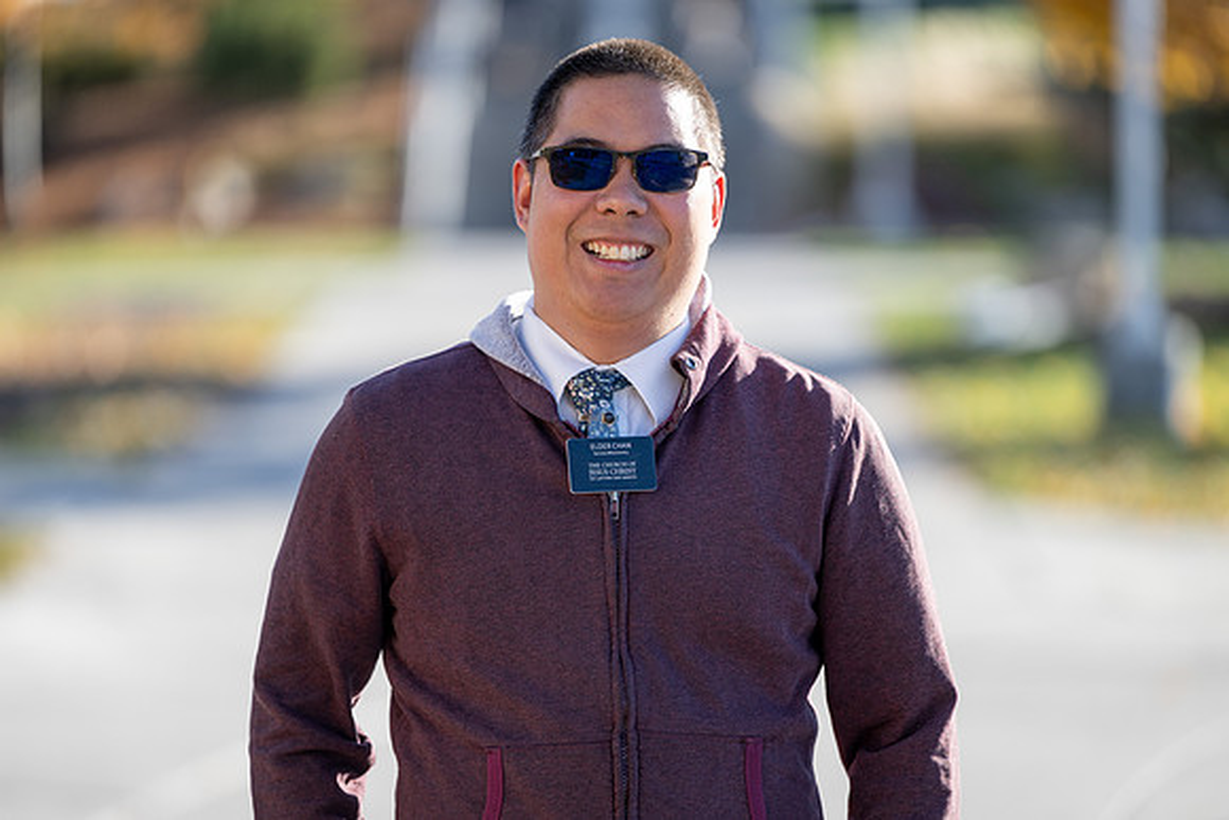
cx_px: 647
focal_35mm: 212
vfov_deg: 6.5
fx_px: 7242
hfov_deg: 9.7
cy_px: 435
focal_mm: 200
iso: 125
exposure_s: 1/1000
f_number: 2.8
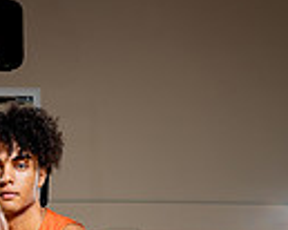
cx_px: 18
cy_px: 493
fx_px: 835
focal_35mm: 98
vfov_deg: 13.1
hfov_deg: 19.2
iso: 250
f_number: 5.6
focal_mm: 30
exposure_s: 1/250
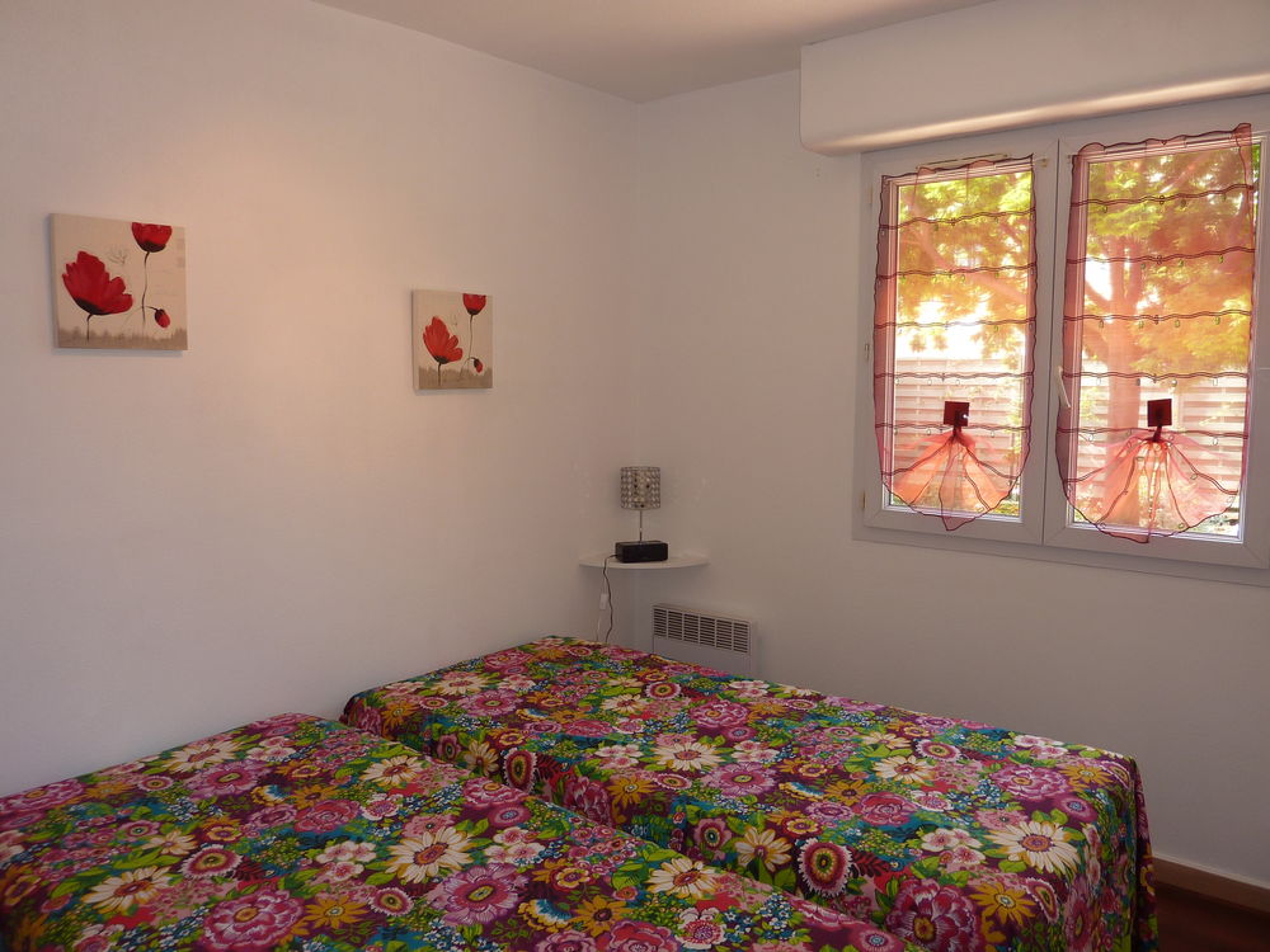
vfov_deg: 54.9
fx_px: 917
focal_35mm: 25
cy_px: 476
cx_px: 635
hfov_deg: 69.4
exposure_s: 1/30
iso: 100
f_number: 3.3
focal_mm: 4.1
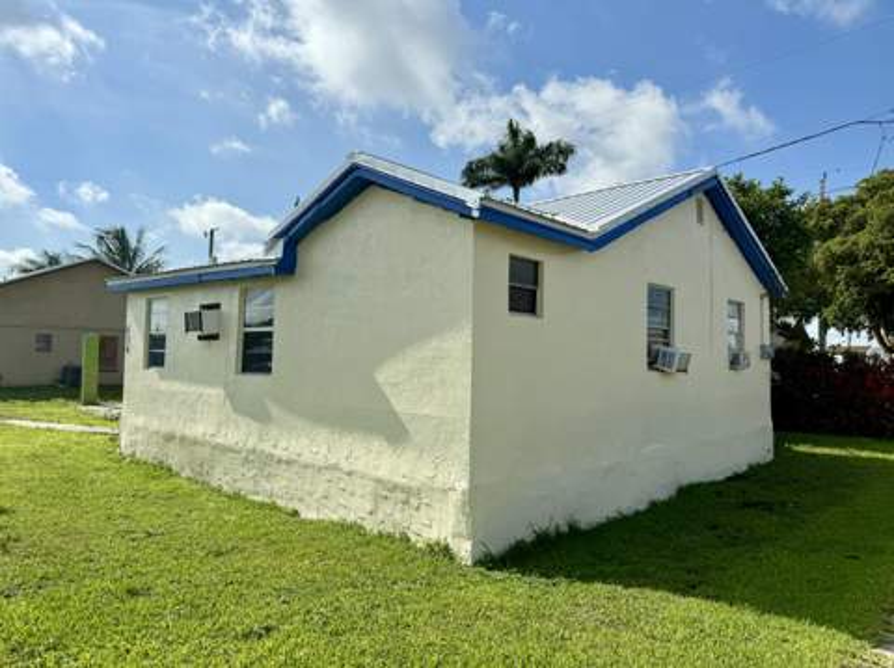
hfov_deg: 71.7
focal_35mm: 24
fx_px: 619
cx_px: 447
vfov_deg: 56.7
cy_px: 334
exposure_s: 1/8130
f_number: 1.78
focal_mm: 6.76
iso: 80
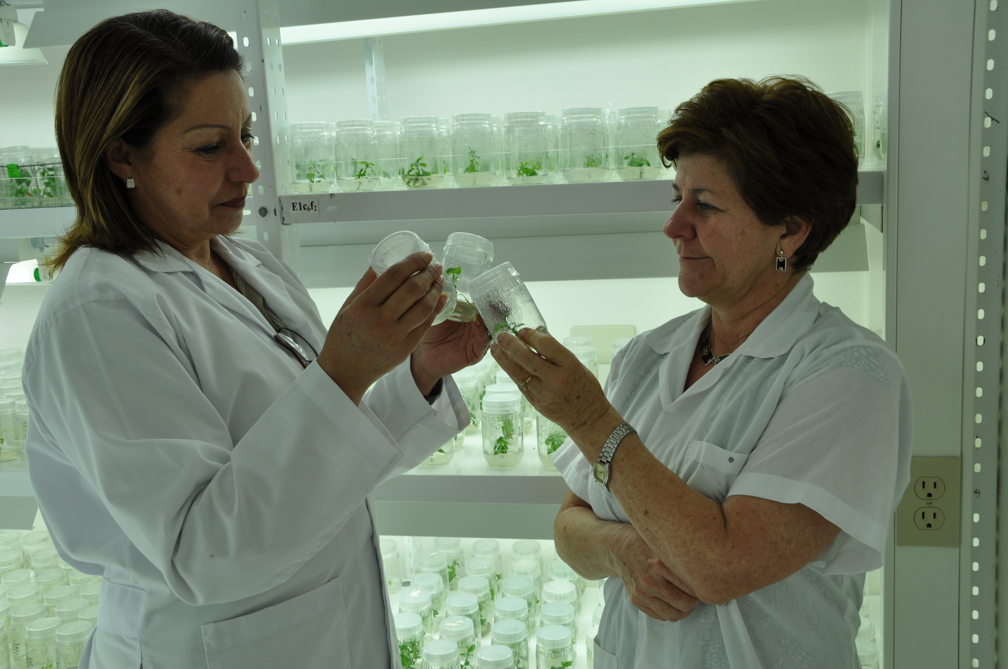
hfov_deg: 51.3
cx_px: 504
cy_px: 334
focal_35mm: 38
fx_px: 1049
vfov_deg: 35.4
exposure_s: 1/60
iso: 250
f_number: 8
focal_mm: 25
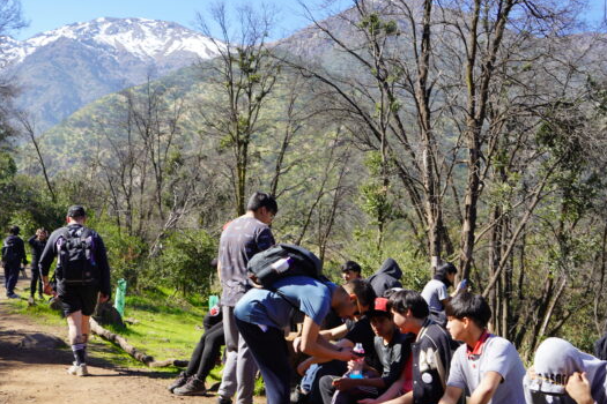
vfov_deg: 33.2
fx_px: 674
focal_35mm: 40
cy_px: 262
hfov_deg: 48.0
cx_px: 229
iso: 100
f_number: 5
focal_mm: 28
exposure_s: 1/250
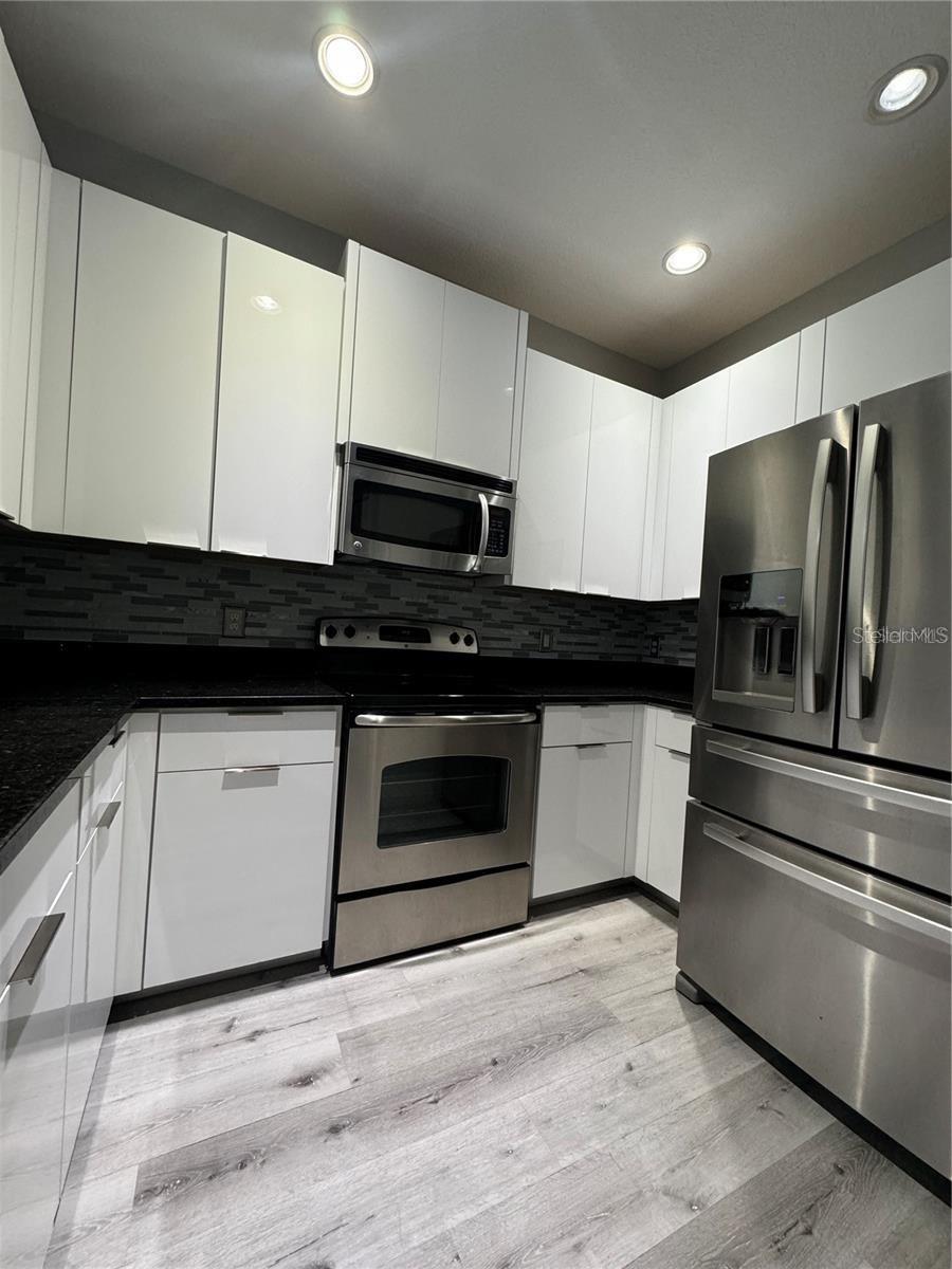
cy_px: 634
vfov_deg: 102.1
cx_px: 476
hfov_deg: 85.7
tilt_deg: +0.2
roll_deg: -2.9
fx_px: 513
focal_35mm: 14
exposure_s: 1/120
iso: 250
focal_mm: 2.22
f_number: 2.2
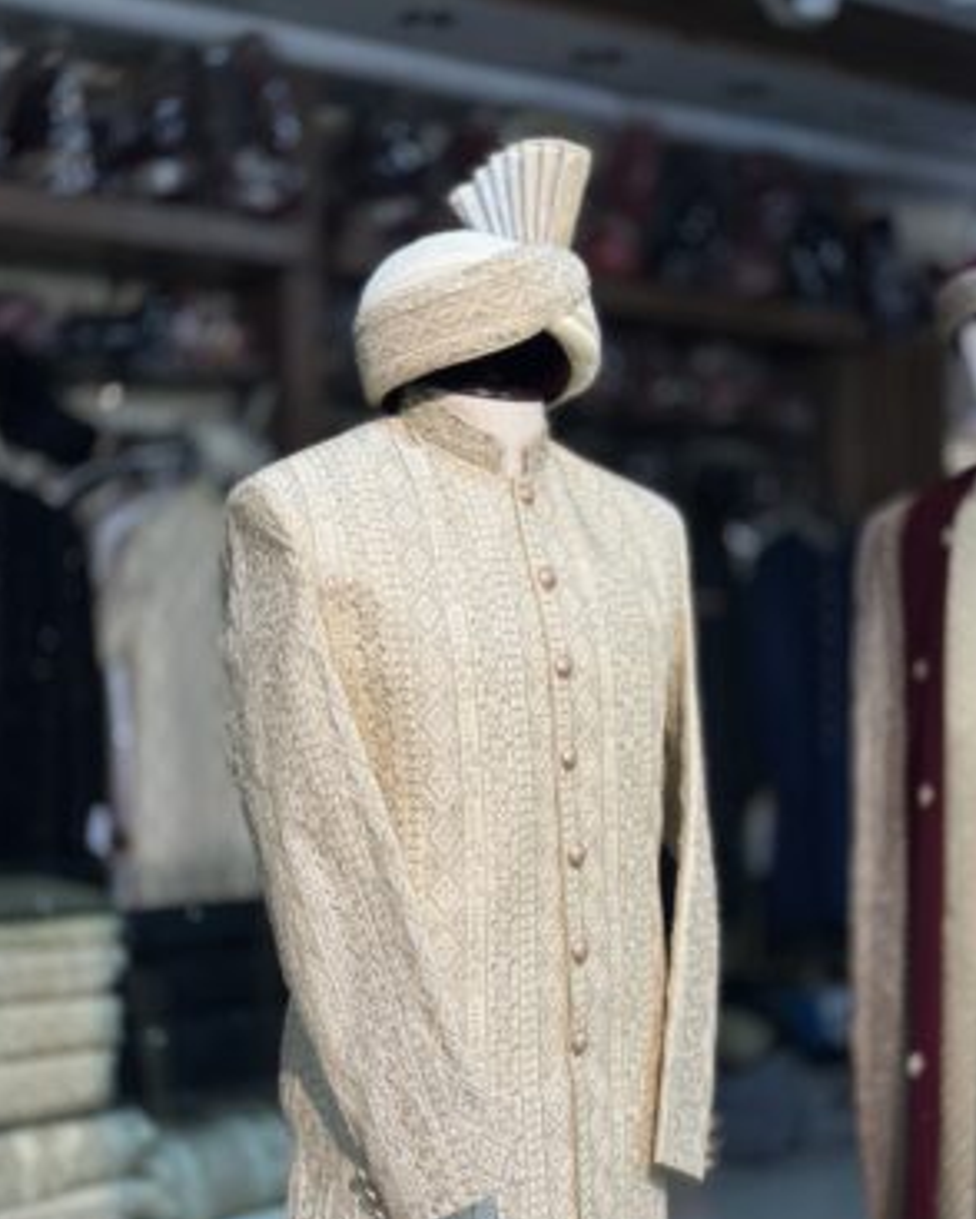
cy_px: 658
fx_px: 1840
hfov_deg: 29.7
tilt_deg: -2.3
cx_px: 481
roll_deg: -0.5
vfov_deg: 36.6
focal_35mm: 51
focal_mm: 6.86
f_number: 1.78
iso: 64
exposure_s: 1/133
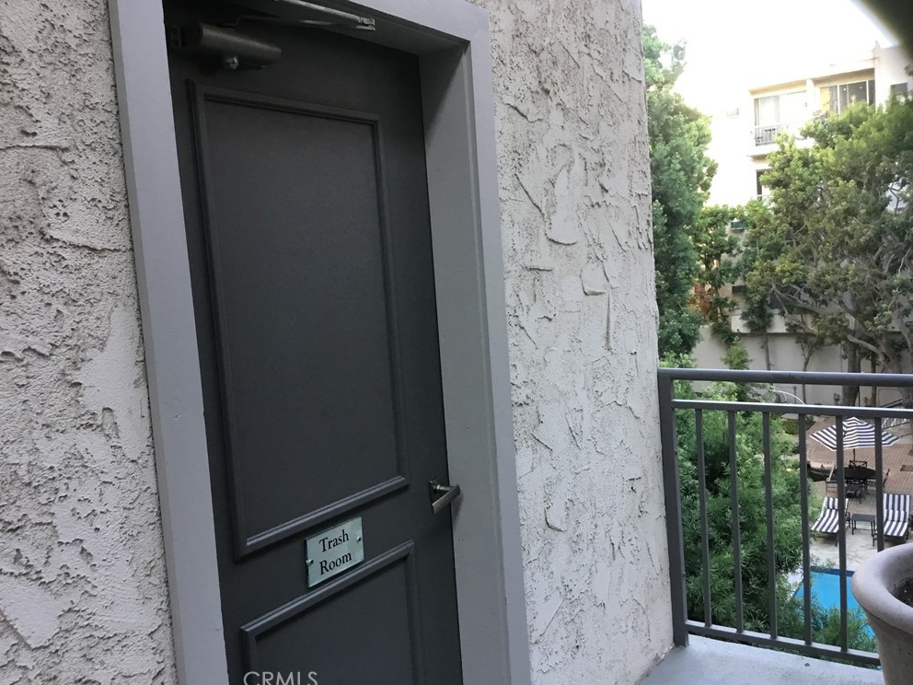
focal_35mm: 32
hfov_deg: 56.8
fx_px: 844
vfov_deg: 44.2
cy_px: 340
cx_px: 469
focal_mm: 3.3
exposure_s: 1/30
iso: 40
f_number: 2.4
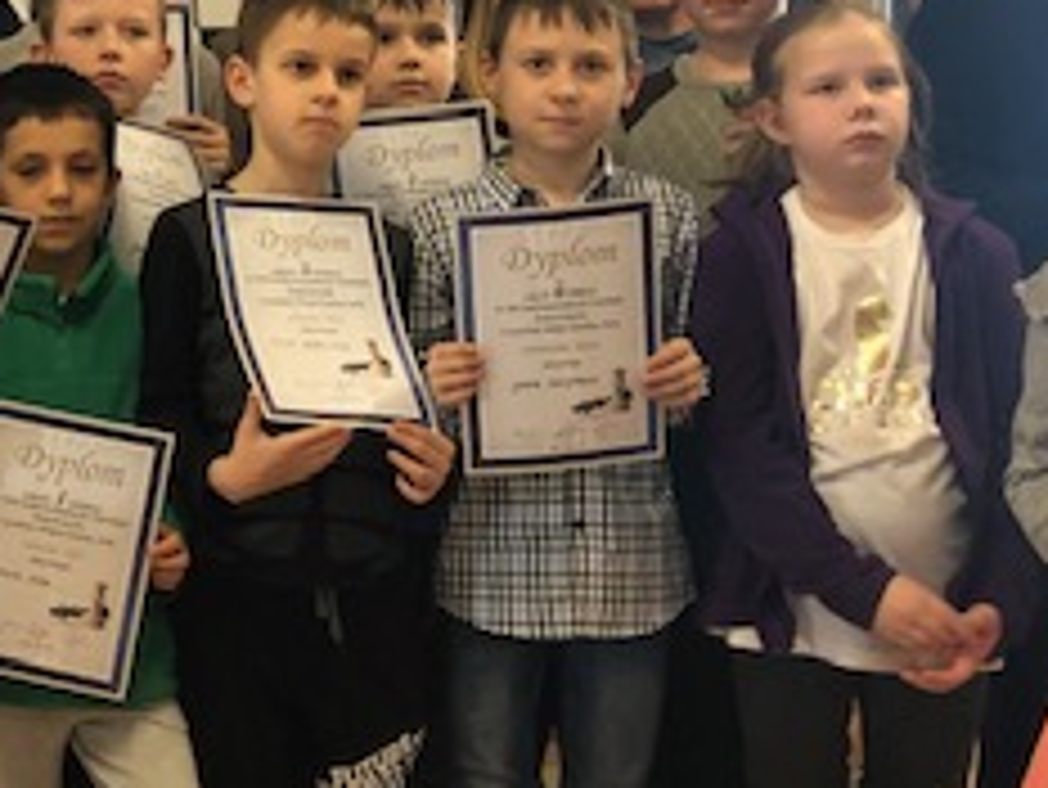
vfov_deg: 18.9
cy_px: 113
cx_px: -144
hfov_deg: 23.5
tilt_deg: +3.6
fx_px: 2332
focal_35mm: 77
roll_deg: +0.9
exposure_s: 1/17
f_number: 1.8
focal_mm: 4
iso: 64
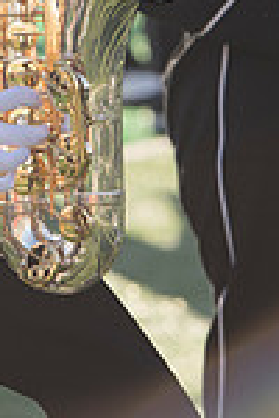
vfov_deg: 4.3
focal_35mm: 481
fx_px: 5591
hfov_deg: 2.9
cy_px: -70
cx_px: -28
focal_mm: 160
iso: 320
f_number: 5
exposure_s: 1/800
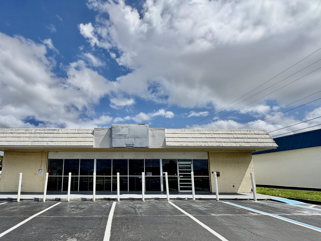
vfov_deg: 70.6
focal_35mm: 18
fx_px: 167
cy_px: 148
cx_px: 121
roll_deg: -0.1
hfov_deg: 86.1
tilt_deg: +10.8
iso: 50
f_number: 2.2
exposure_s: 1/3247
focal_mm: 2.22
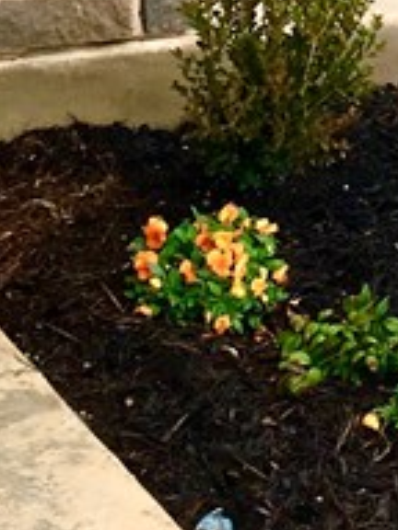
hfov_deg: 9.6
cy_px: -480
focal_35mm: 155
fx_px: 2376
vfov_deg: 11.6
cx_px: 257
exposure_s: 1/124
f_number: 2.2
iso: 25
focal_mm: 4.15
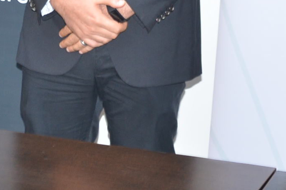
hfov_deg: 14.7
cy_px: -150
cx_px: 151
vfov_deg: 9.3
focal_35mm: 140
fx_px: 1110
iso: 500
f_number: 5.6
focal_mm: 26
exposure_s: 1/30
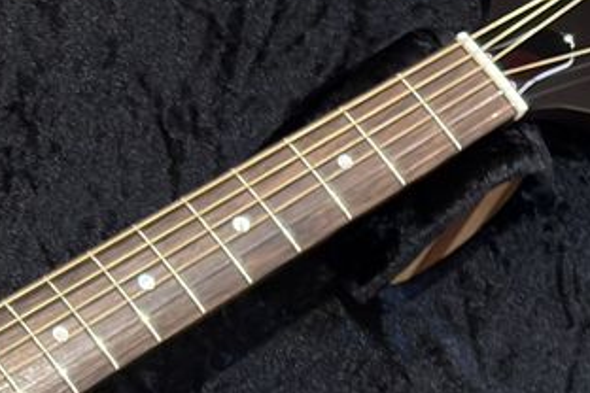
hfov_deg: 9.0
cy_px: 758
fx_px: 3638
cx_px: -356
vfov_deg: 6.0
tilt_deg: -67.2
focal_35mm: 222
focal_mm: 5.96
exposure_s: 1/60
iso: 80
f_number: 1.6
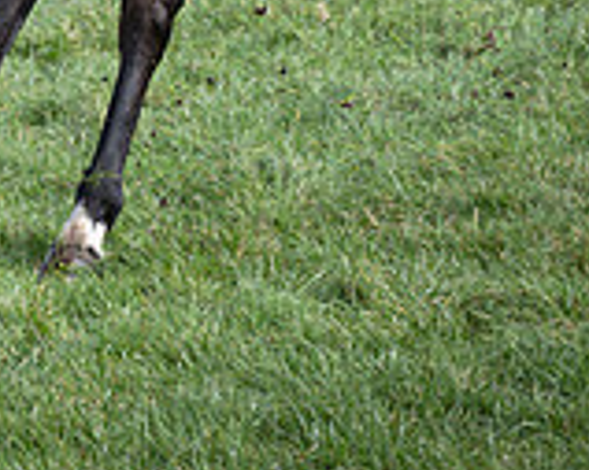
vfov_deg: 3.6
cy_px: -440
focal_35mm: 432
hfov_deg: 4.5
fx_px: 7526
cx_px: -133
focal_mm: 91
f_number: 5
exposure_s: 1/640
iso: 400
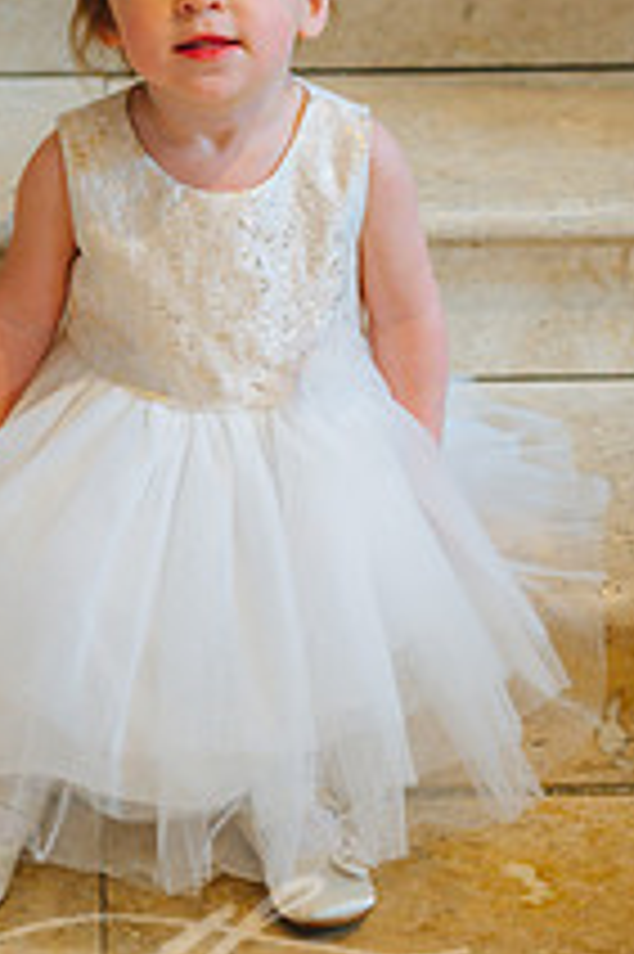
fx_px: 2699
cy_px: 180
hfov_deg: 13.4
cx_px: 191
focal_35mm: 102
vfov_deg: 19.8
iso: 2000
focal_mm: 48
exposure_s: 1/80
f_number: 2.8
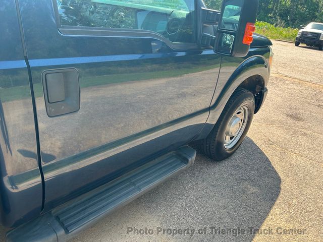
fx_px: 243
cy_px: 121
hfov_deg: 67.3
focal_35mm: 26
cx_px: 162
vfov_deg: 53.1
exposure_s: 1/658
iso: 50
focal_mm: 5.7
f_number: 1.5
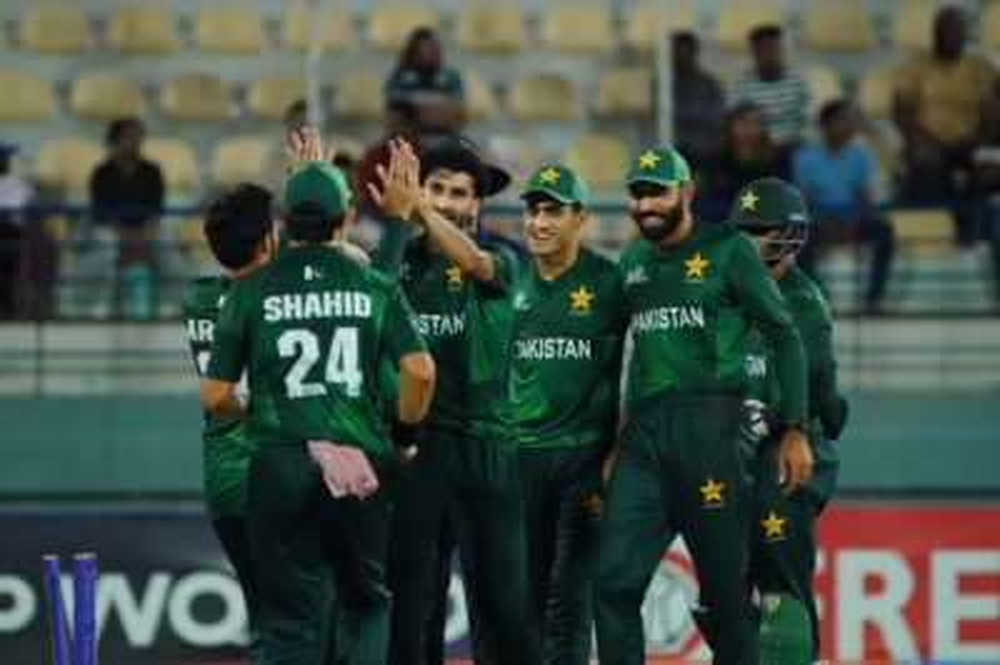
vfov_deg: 1.5
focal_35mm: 900
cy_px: 332
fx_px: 24979
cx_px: 500
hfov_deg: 2.3
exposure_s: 1/1250
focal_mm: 600
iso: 12800
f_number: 6.3
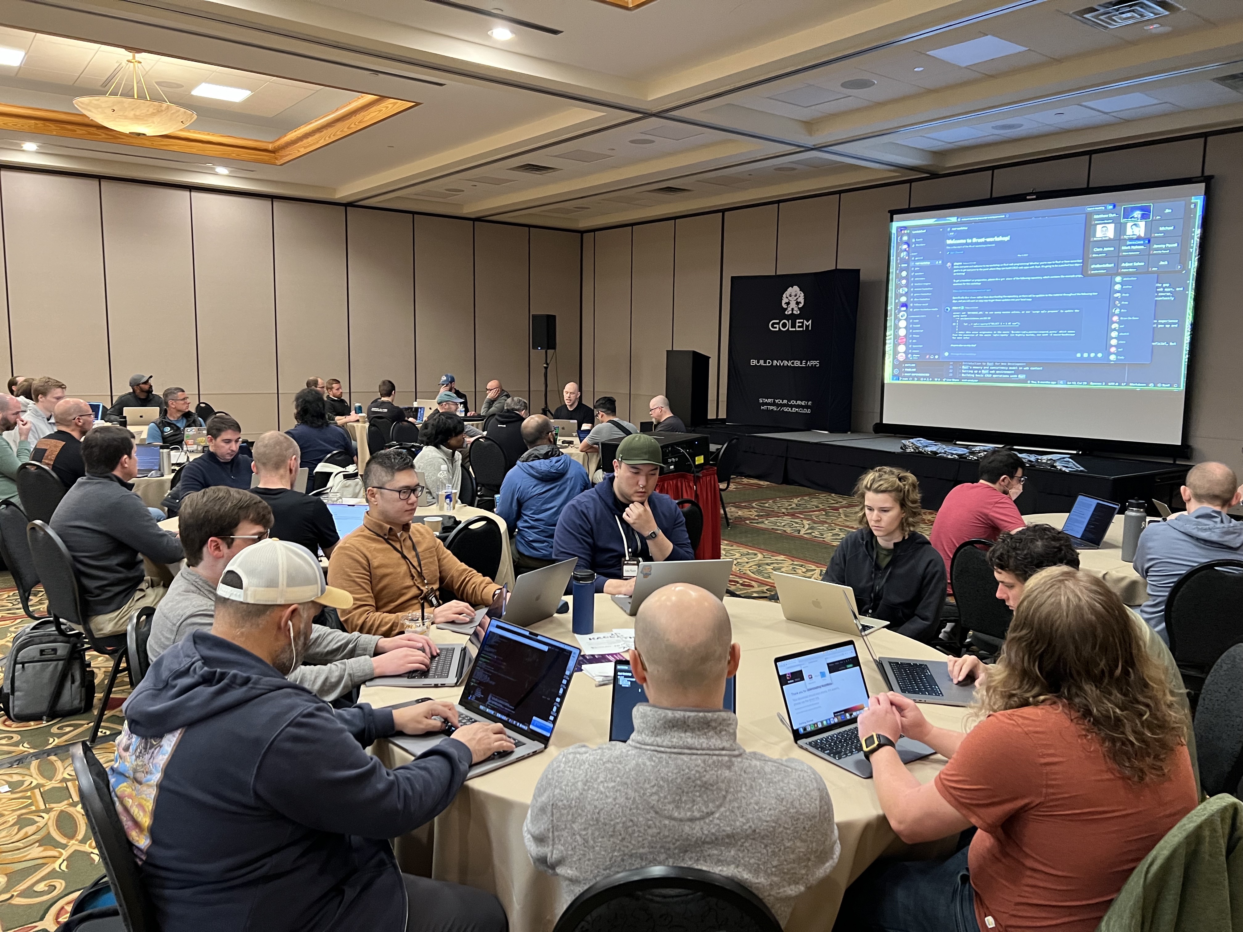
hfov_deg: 67.3
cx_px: 622
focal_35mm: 26
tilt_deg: -6.2
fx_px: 934
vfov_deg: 53.1
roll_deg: -1.3
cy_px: 466
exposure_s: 1/60
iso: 500
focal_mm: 5.7
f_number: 1.5
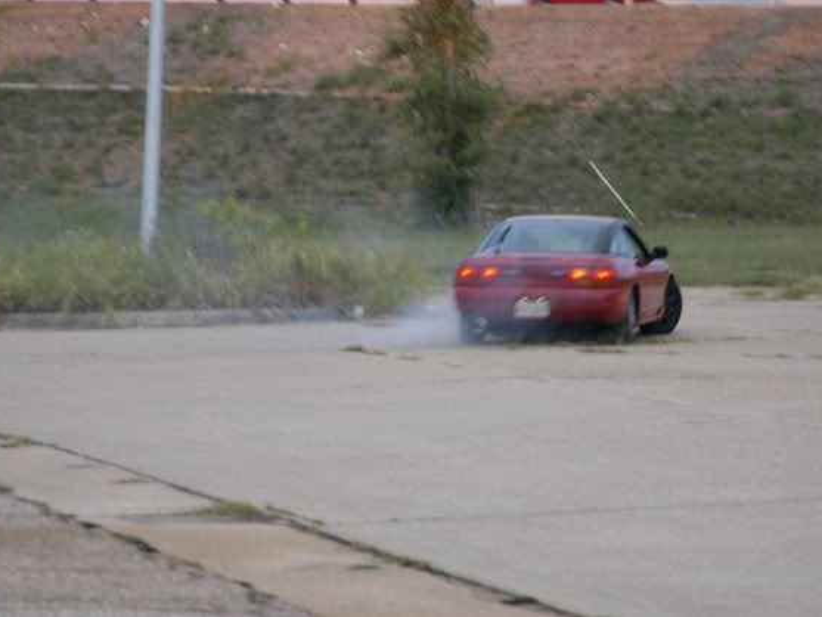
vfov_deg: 7.6
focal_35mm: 196
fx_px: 4655
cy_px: 308
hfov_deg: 10.1
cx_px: 402
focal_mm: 120
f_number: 5.6
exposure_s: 1/60
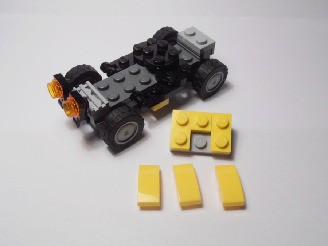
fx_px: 351
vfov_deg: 38.7
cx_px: 164
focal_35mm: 37
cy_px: 123
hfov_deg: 50.1
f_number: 3.9
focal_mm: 6.61
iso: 80
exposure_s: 1/60
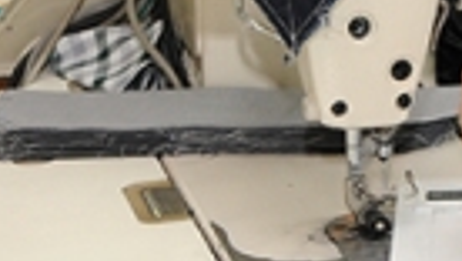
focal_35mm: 260
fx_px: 3189
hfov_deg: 8.1
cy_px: -281
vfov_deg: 4.6
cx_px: 777
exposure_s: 1/60
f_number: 5.6
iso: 640
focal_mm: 38
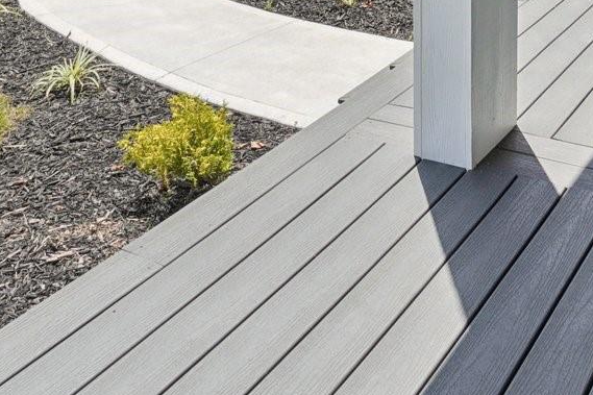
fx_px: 889
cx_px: 413
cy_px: -265
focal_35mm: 54
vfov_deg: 20.0
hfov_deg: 36.4
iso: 100
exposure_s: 1/160
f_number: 8
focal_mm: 10
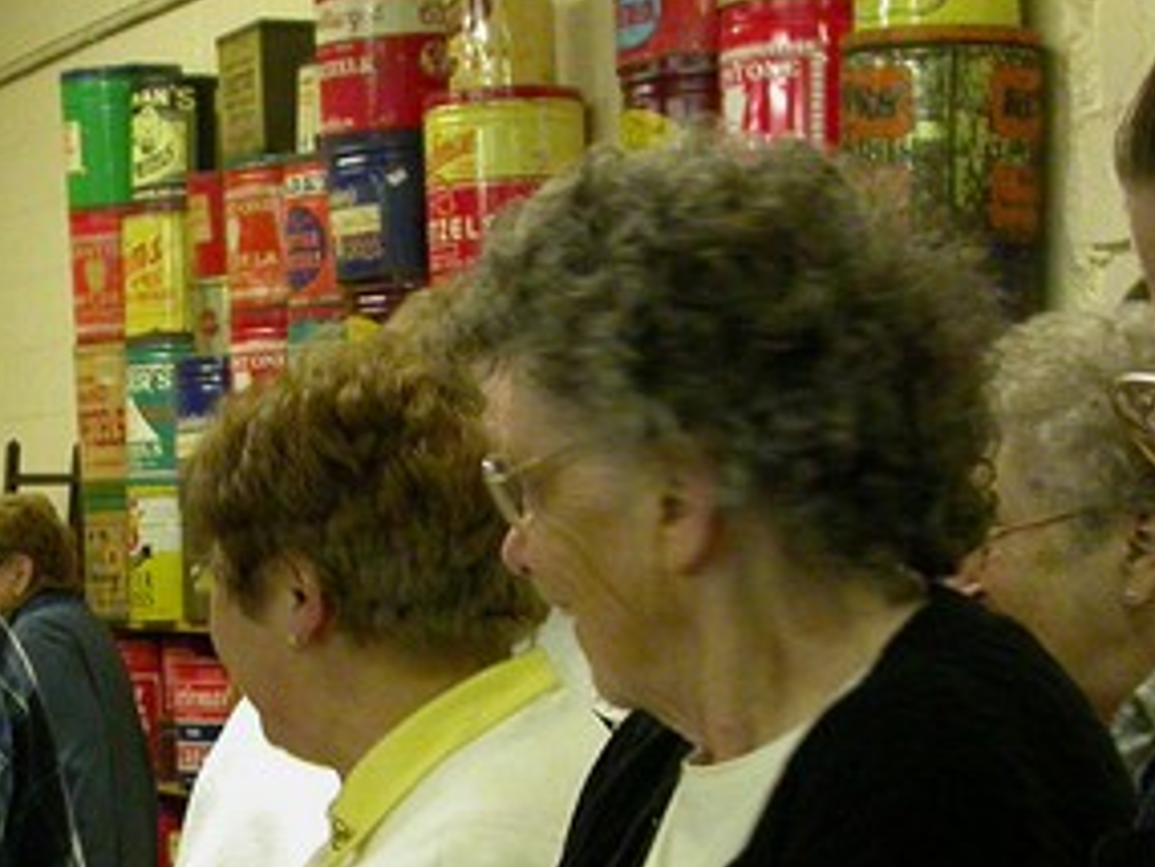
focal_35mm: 91
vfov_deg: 16.0
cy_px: 845
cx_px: 160
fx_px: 3038
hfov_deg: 21.2
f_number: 2.7
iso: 400
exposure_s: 1/44.8
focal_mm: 9.3
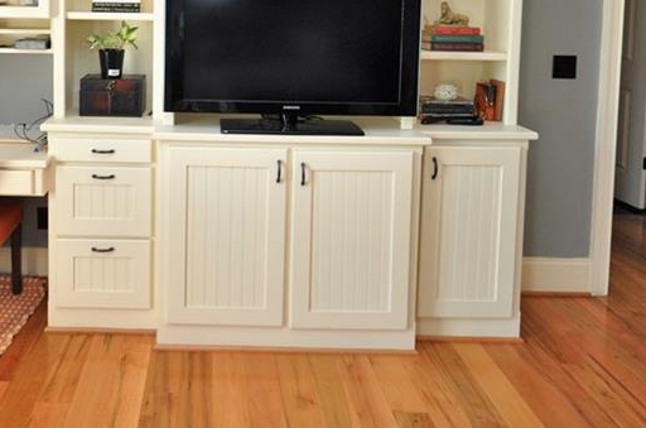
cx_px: 199
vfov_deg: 39.5
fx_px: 537
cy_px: 23
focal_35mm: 30
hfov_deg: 60.1
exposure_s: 1/60
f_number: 4
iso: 800
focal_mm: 10
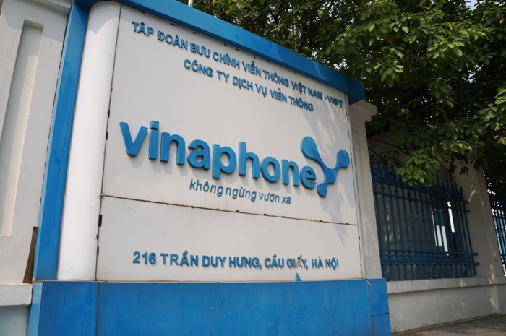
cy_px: 168
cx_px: 253
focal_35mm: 27
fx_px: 379
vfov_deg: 47.8
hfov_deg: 67.4
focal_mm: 18
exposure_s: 1/1000
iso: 200
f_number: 8
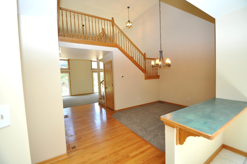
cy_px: 82
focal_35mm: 15
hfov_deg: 100.5
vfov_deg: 77.2
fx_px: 103
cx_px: 124
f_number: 4
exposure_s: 1/60
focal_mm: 10
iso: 400
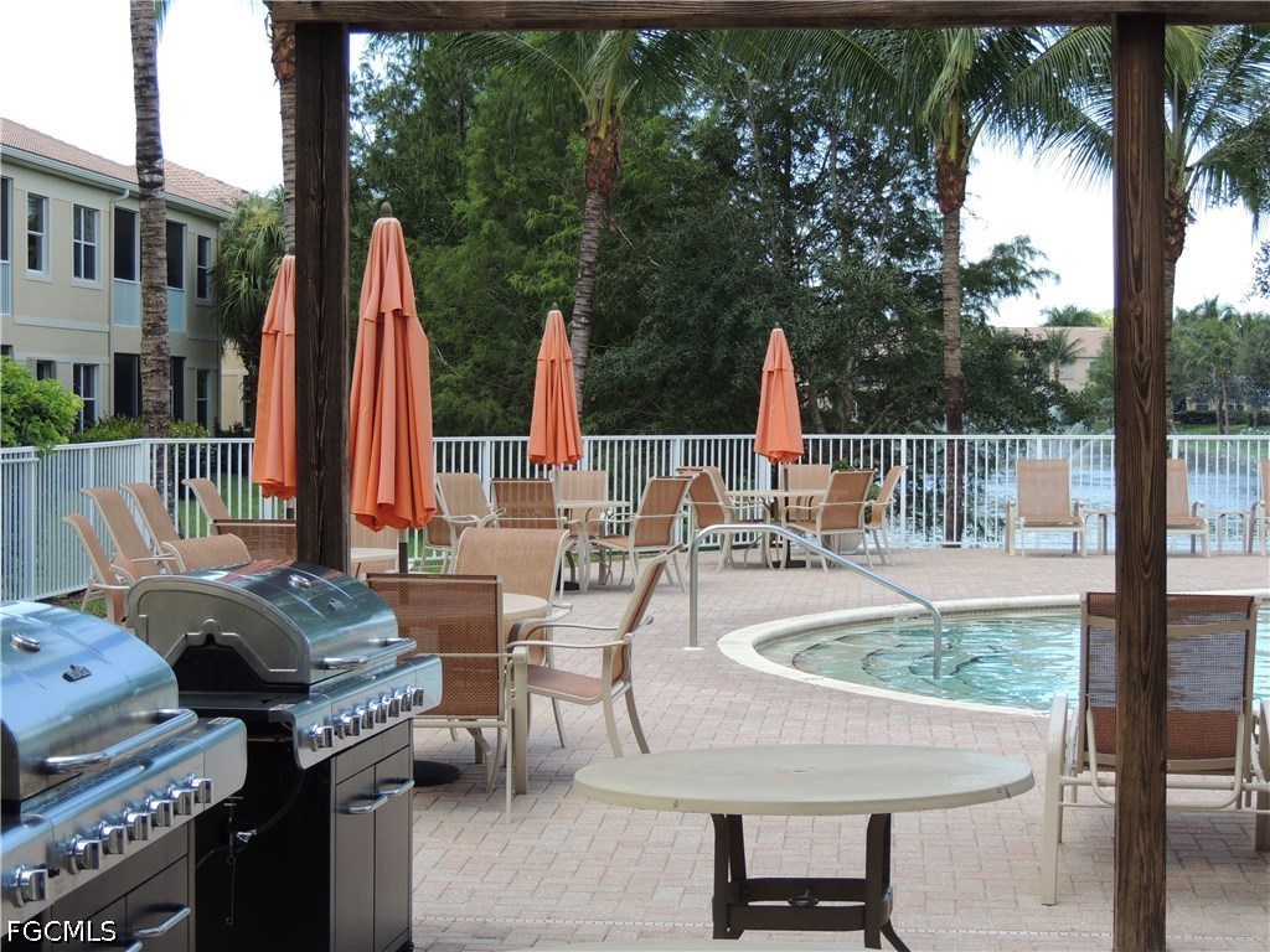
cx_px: 635
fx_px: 2568
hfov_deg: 27.8
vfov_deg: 21.0
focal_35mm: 70
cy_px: 476
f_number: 3.9
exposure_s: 1/200
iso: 100
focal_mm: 12.4
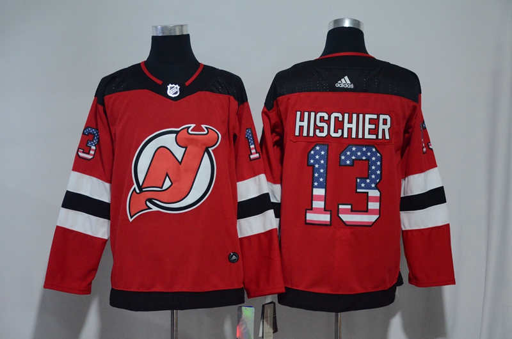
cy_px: 170
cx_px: 256
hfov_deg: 32.0
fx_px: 894
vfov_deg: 21.5
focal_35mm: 63
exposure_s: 1/60
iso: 4000
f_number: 4.5
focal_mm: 42
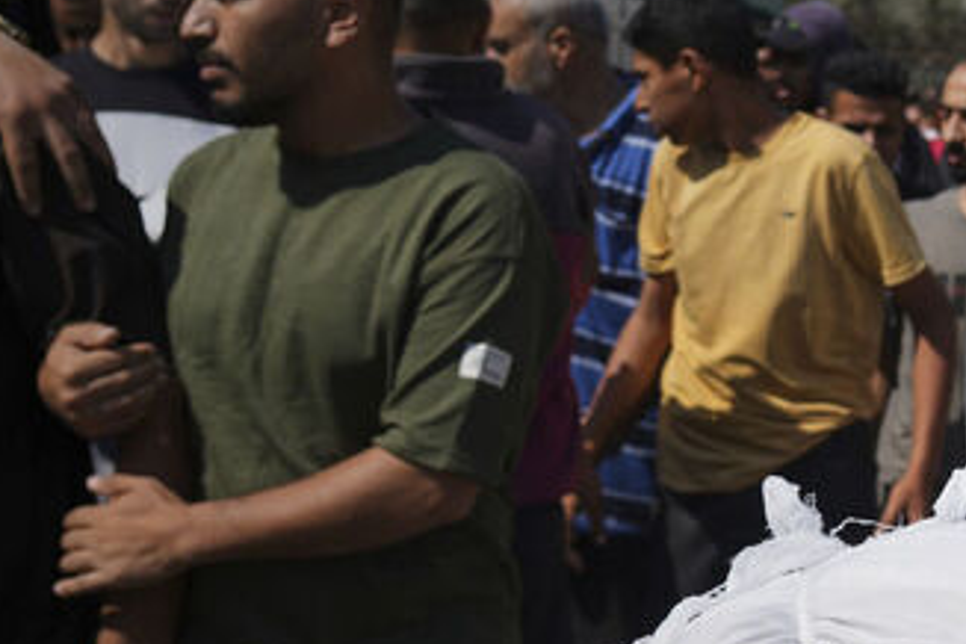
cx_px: 1303
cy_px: 402
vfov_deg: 15.5
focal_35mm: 88
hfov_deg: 20.8
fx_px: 2361
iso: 125
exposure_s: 1/2000
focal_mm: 24
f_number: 4
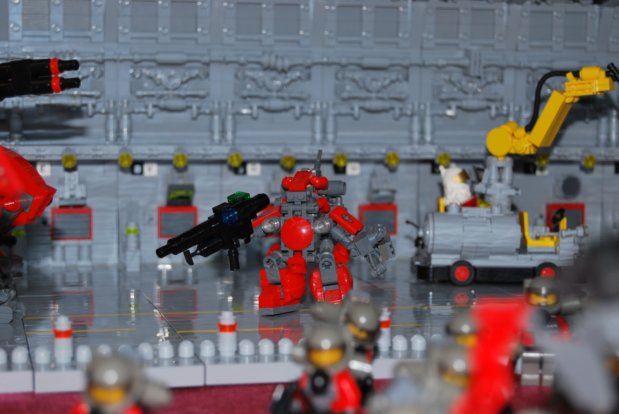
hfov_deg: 24.6
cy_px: 207
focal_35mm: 82
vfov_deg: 16.6
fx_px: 1420
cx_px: 310
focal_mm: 55
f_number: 5.6
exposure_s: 1/60
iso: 200
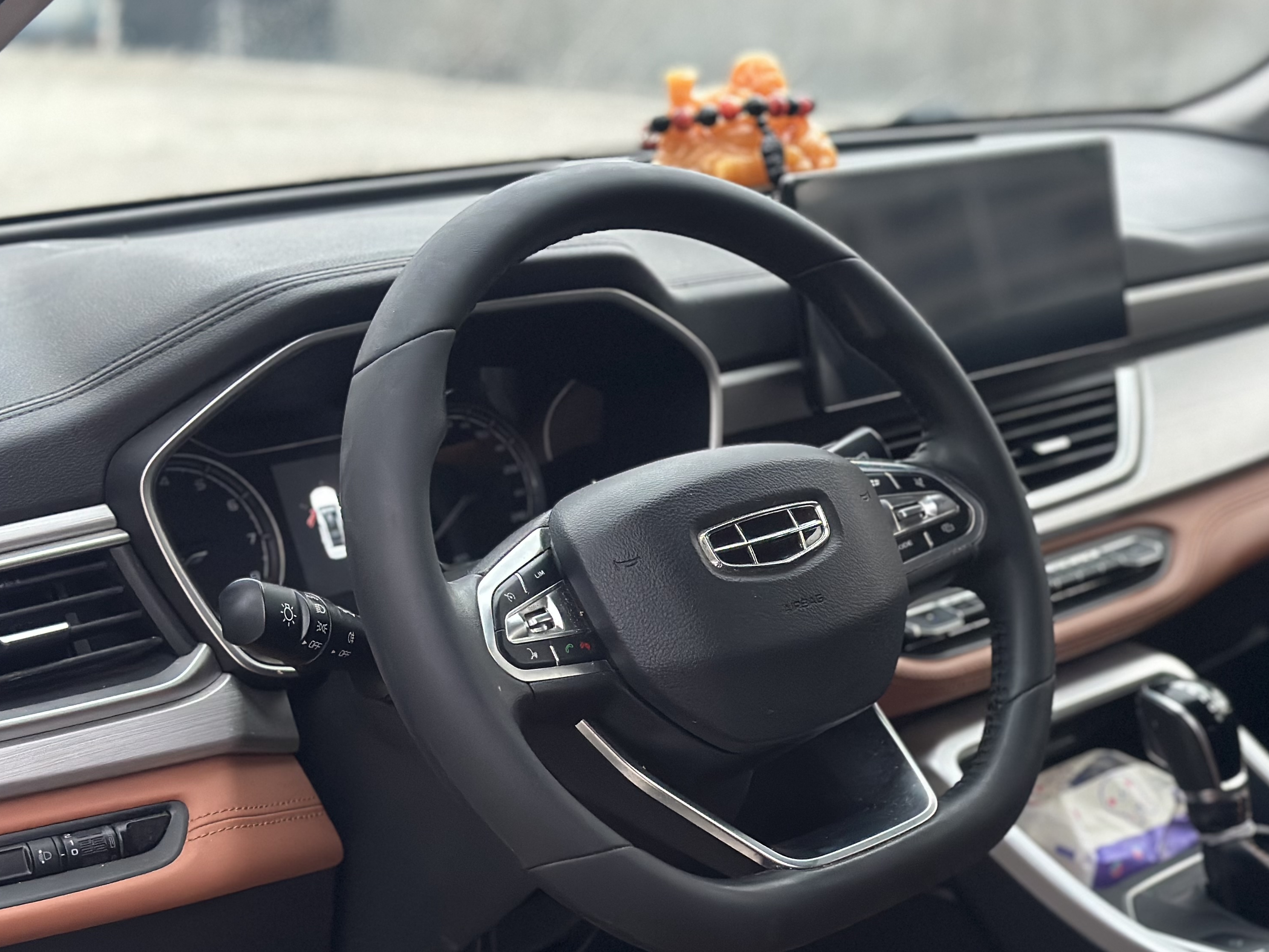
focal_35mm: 65
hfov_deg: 29.6
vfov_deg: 22.5
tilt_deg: -16.2
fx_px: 2383
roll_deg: +1.1
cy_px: 643
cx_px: 840
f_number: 1.78
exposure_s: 1/40
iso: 400
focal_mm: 6.86
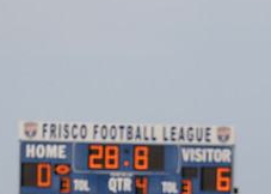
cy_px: 239
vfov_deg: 2.6
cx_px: 216
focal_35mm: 560
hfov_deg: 3.6
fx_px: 4309
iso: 125
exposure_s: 1/1600
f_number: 3.2
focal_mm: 200
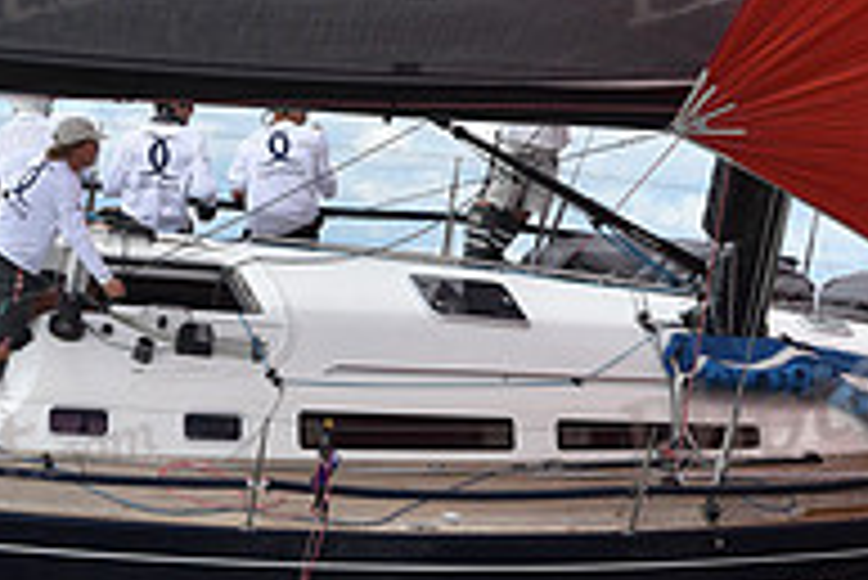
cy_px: 205
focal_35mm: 210
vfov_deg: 6.6
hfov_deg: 9.8
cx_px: 391
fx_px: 5067
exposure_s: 1/1000
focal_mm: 70
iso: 250
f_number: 7.1
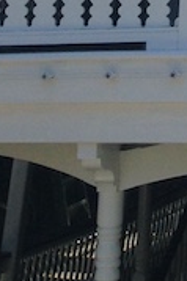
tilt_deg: +14.6
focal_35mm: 192
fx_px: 1499
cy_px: -474
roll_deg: -0.9
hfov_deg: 6.9
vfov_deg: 9.2
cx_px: 371
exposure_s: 1/1063
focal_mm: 4.12
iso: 50
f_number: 2.4
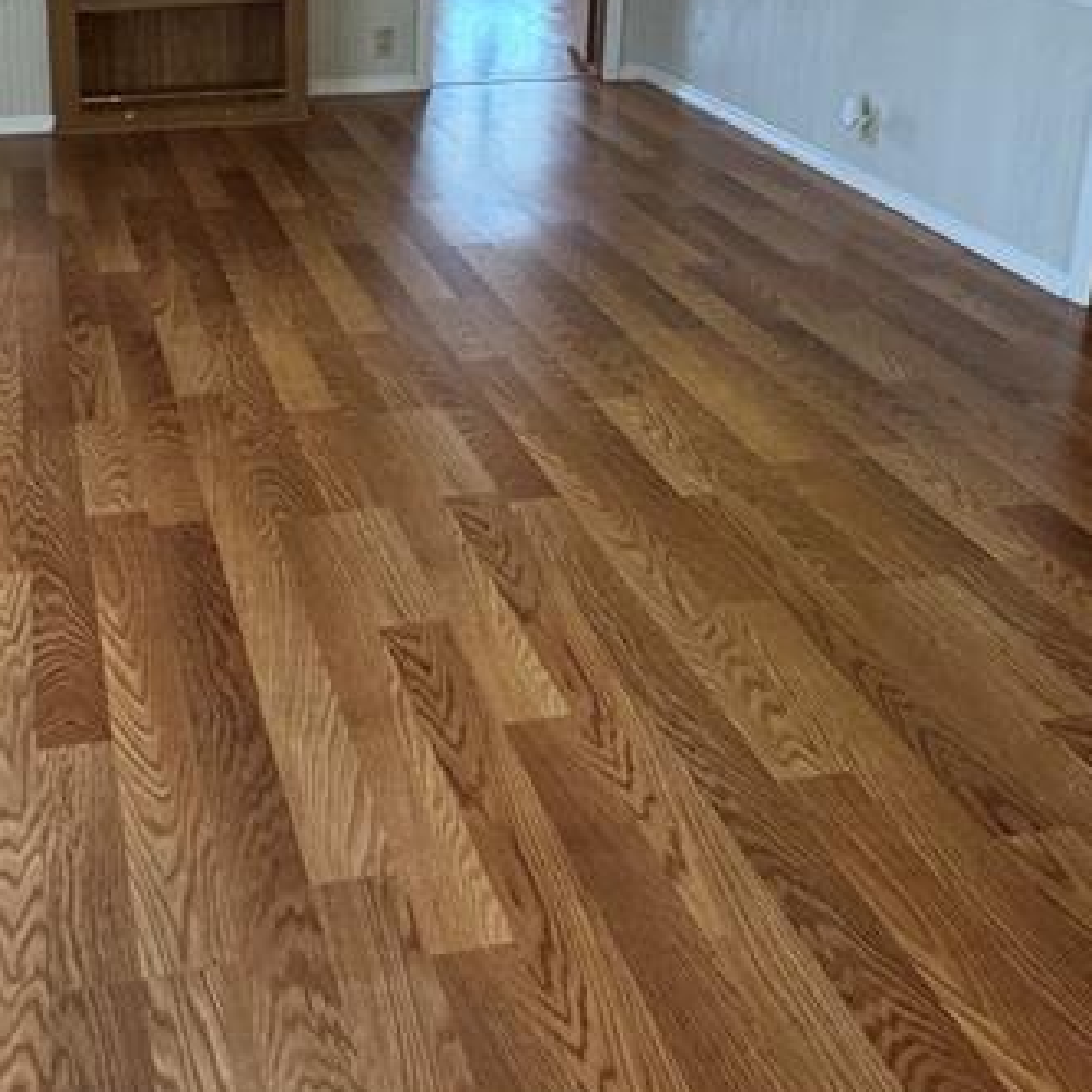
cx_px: 253
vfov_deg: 40.2
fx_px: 1356
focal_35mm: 38
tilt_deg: -16.3
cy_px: 89
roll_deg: +0.1
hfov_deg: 42.3
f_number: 2.2
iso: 250
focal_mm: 2.22
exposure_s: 1/60
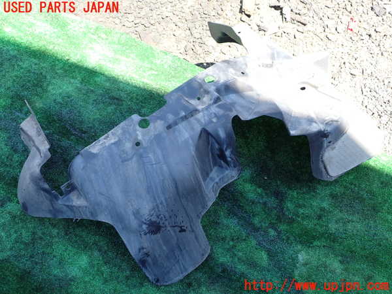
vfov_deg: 46.8
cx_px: 196
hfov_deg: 60.0
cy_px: 147
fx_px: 340
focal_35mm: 30
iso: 100
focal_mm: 5.4
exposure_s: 1/160
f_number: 3.2
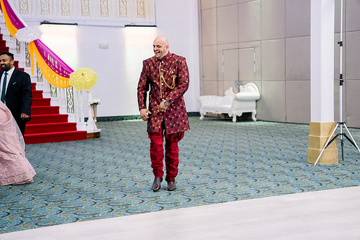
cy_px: 120
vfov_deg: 19.5
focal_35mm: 70
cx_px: 180
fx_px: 700
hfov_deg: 28.8
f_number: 2.8
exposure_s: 1/125
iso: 3200
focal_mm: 70
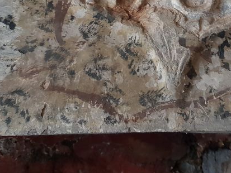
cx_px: 139
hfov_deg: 30.6
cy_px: 4
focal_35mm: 63
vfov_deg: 22.5
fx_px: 421
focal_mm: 4.3
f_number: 1.5
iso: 320
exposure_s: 1/10
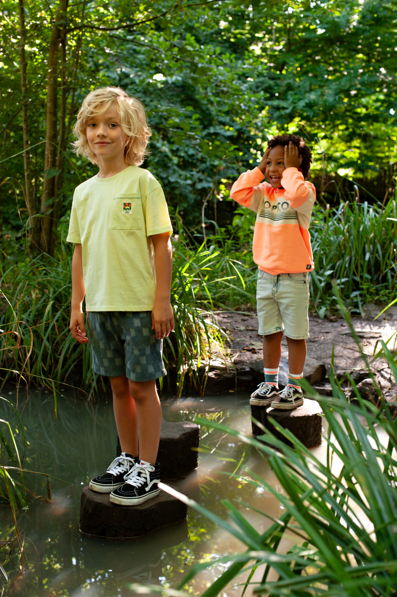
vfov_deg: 39.6
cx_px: 198
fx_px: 828
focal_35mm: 50
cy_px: 298
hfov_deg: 27.0
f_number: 5
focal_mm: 50
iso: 800
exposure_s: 1/125
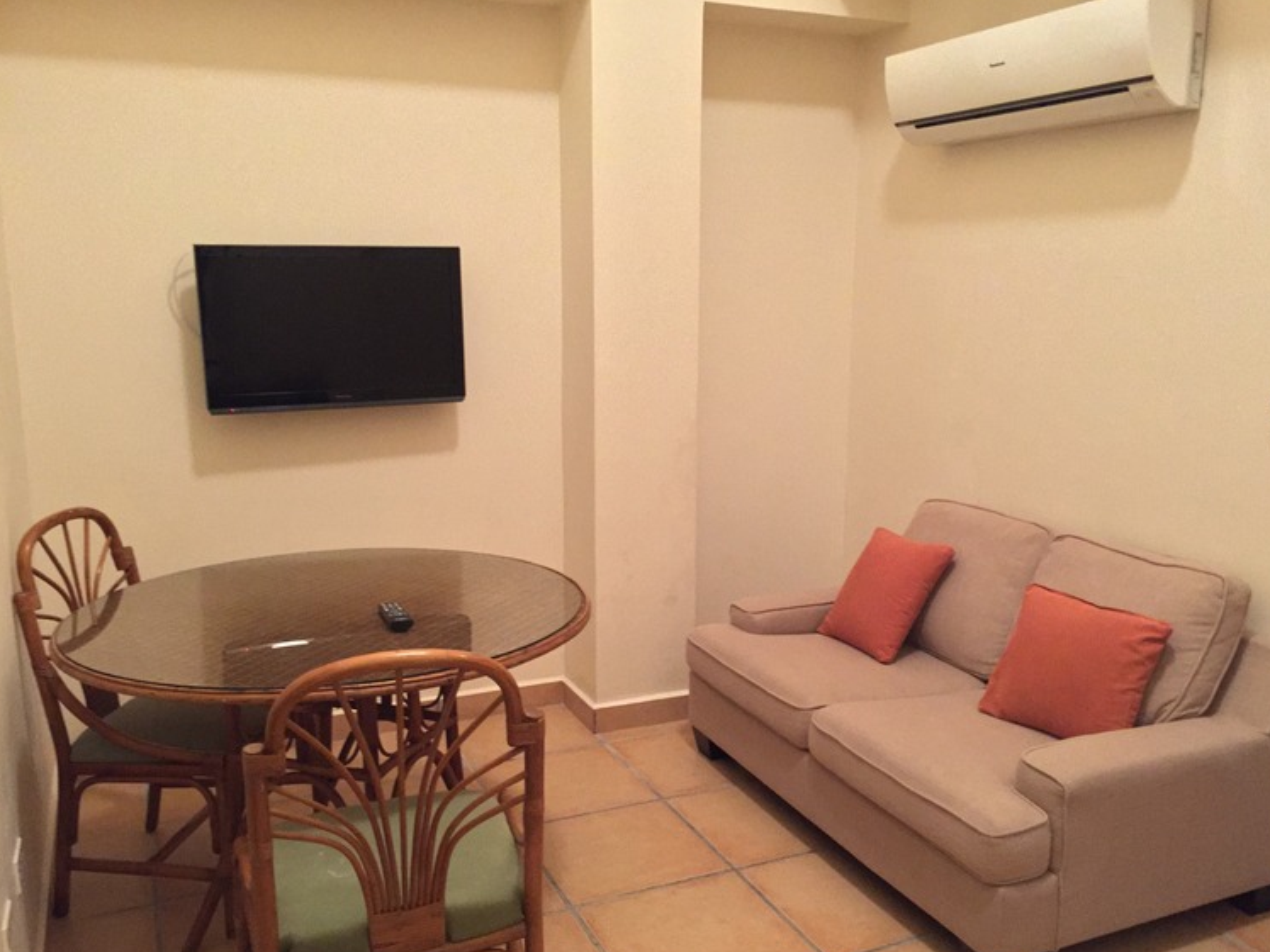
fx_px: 1137
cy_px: 504
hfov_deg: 58.3
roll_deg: -1.3
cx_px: 667
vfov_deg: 45.4
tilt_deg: -11.5
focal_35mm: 31
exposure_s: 1/15
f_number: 2.2
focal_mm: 4.15
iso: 400
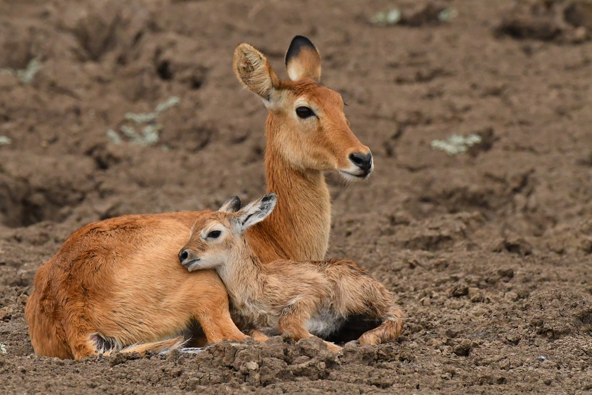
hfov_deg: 2.5
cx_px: 296
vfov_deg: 1.7
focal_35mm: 825
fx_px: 13566
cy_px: 198
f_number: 9
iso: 7200
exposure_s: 1/2000
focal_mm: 550
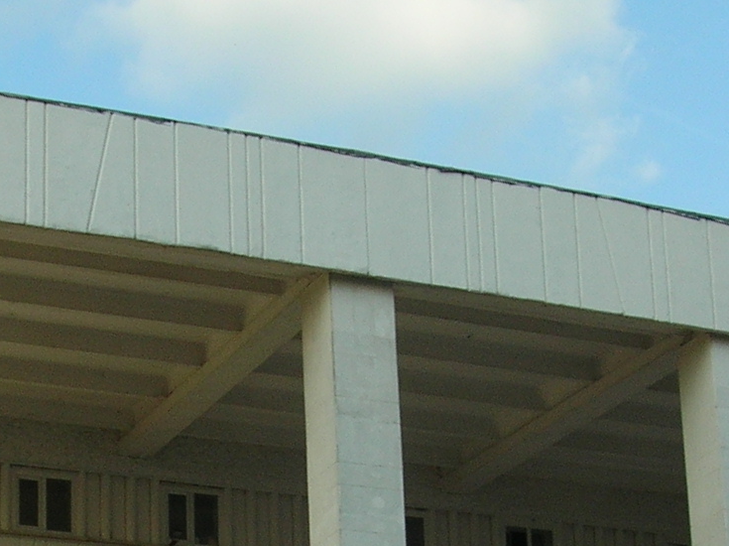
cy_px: 715
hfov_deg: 18.0
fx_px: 2294
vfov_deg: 13.1
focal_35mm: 109
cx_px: 269
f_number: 2.8
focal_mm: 5.8
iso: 50
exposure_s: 1/450
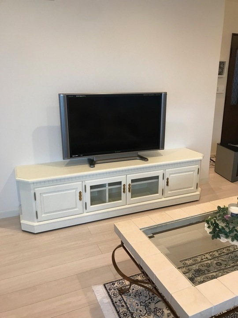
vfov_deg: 63.4
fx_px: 257
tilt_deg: -14.2
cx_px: 119
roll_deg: +1.9
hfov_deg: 49.7
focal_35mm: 28
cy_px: 159
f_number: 1.8
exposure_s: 1/17
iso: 40
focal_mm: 3.99
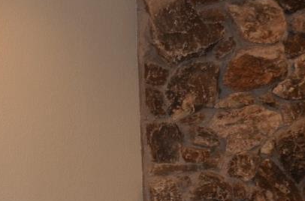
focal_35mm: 122
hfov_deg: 16.6
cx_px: 26
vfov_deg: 11.1
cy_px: 199
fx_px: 1030
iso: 200
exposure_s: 1/125
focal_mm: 22
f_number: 3.8
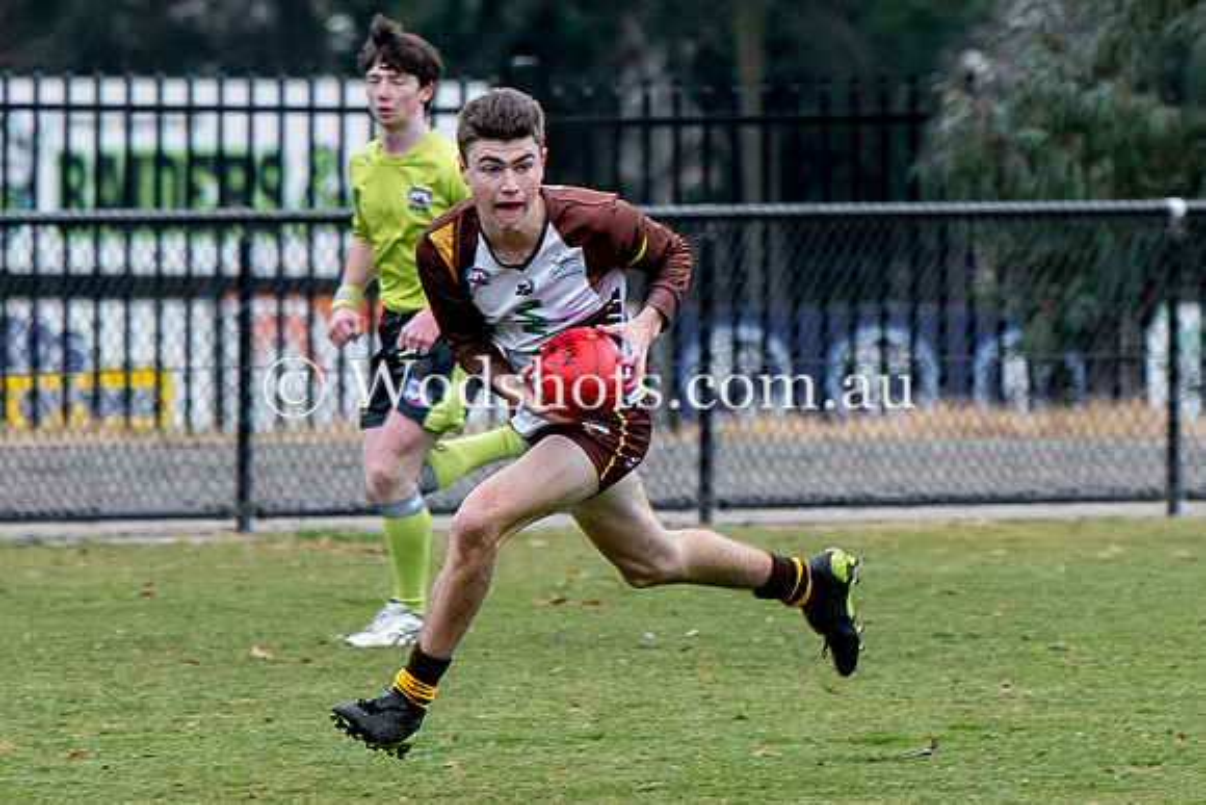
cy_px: 315
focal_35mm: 1152
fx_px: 38583
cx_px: 575
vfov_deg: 1.2
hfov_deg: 1.8
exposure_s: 1/800
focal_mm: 200
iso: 450
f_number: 4
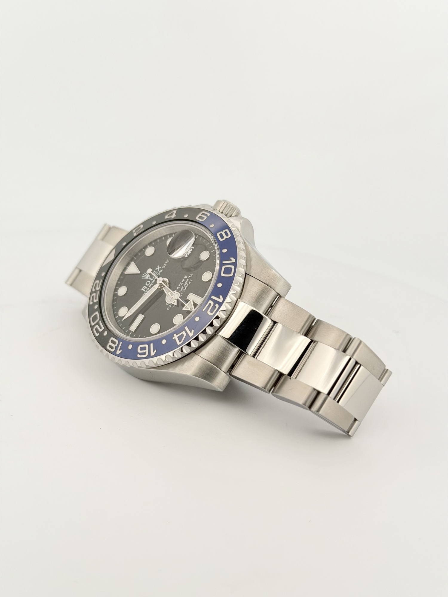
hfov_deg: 30.3
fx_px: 828
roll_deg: -4.0
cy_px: 298
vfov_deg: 39.7
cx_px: 224
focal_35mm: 48
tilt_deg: -24.3
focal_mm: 6.76
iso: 125
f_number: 1.78
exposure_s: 1/1980
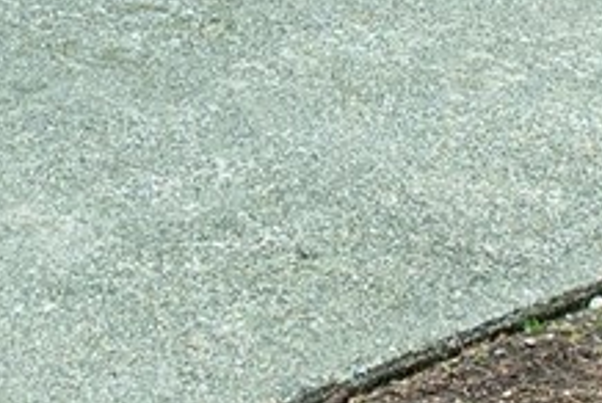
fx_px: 2863
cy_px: -679
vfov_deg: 7.4
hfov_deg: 11.9
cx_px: 109
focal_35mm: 171
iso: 500
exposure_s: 1/30
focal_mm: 22
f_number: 7.1
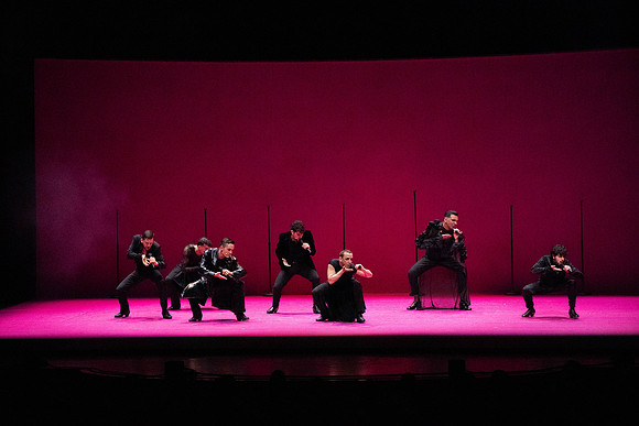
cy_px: 213
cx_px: 320
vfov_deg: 9.6
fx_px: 2539
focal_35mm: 143
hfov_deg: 14.3
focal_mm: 143
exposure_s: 1/400
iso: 25600
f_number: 9
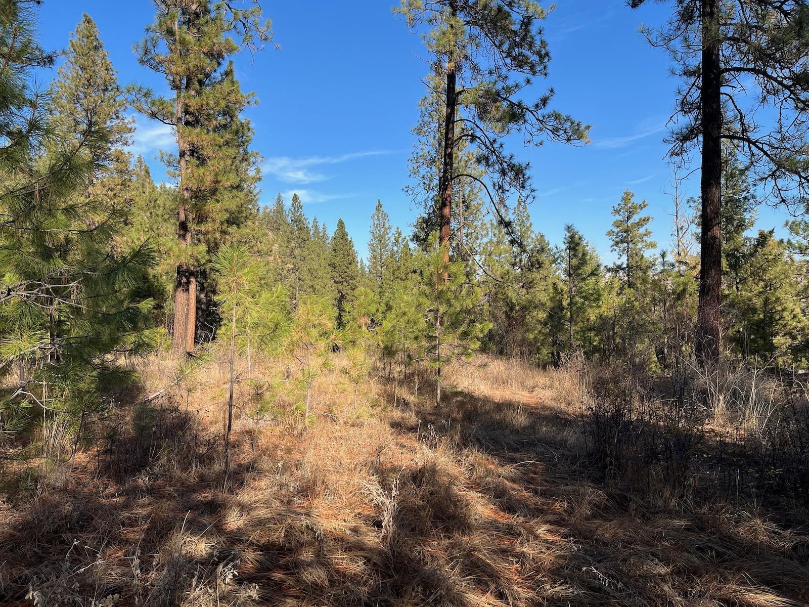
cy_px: 304
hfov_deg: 67.3
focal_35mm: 26
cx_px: 404
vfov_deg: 53.1
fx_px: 608
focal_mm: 5.1
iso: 50
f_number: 1.6
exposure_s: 1/2062
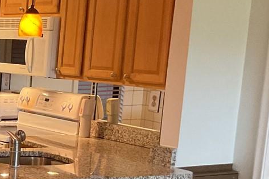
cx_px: -90
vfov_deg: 13.2
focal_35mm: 102
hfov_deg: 18.5
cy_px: 180
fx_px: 762
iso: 160
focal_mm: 3
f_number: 1.8
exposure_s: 1/60
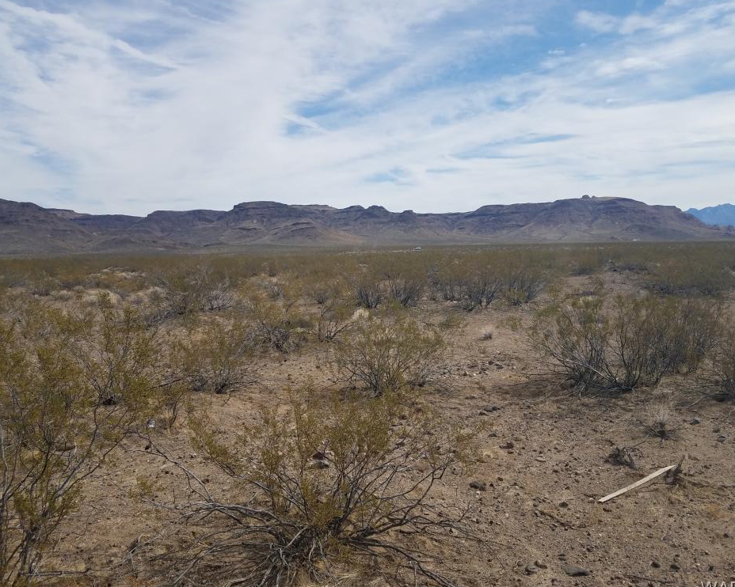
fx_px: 609
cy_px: 297
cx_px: 377
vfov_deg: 51.5
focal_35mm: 28
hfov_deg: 62.2
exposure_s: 1/3128
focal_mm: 4.2
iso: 40
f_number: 1.7
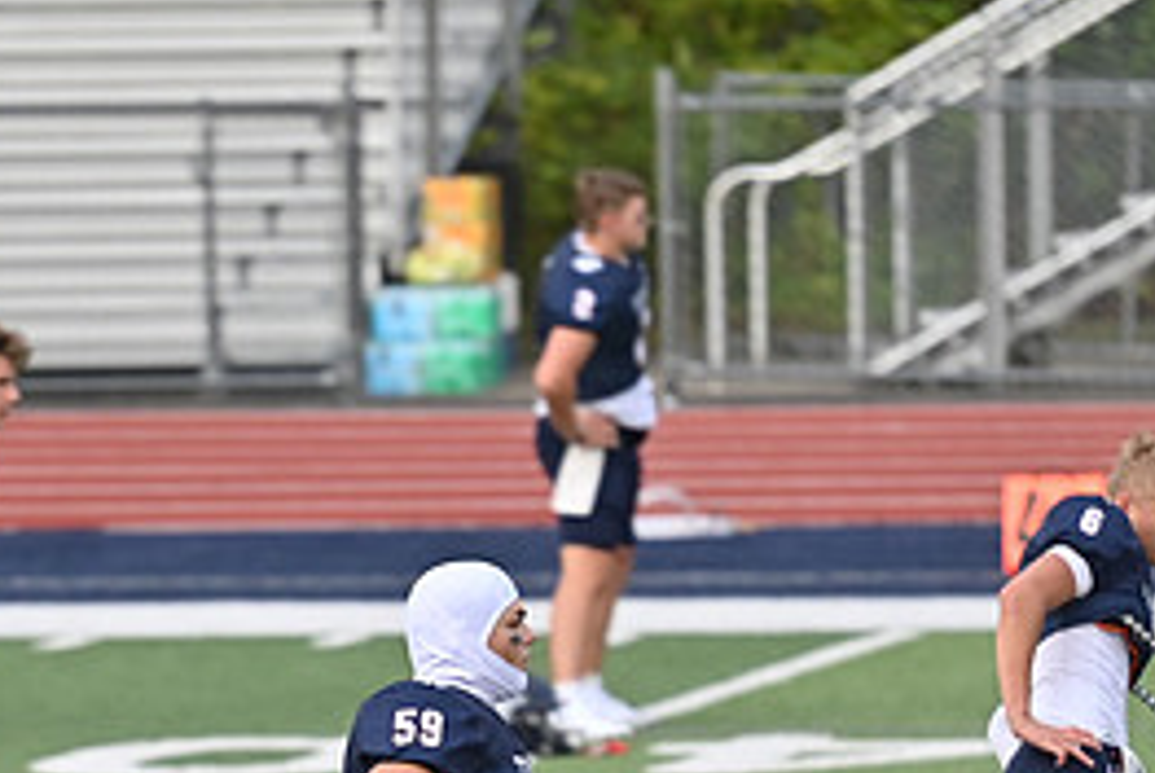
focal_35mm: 661
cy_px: 788
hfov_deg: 3.1
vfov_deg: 2.1
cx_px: 435
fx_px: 21230
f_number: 3.5
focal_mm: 200
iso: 400
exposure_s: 1/2000
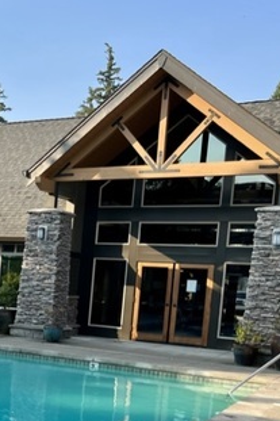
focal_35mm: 58
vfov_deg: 33.7
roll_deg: -2.8
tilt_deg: -4.6
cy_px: 325
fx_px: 677
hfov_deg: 21.0
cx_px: -96
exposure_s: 1/1645
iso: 50
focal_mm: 5.7
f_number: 1.5
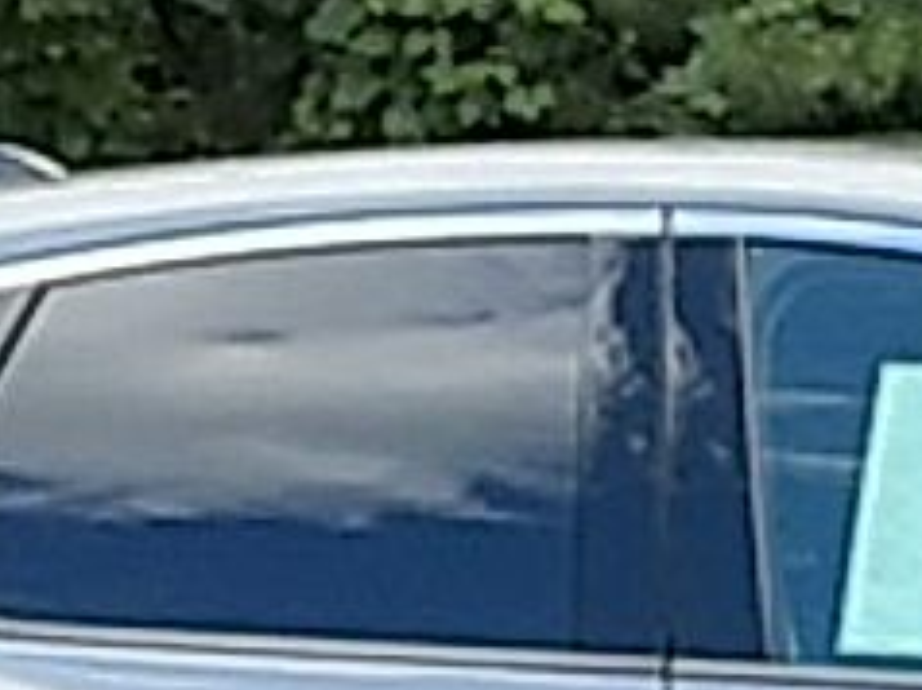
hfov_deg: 9.8
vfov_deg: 7.6
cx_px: 1414
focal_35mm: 195
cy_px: 756
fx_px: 5189
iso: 25
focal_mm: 3
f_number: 1.8
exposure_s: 1/461
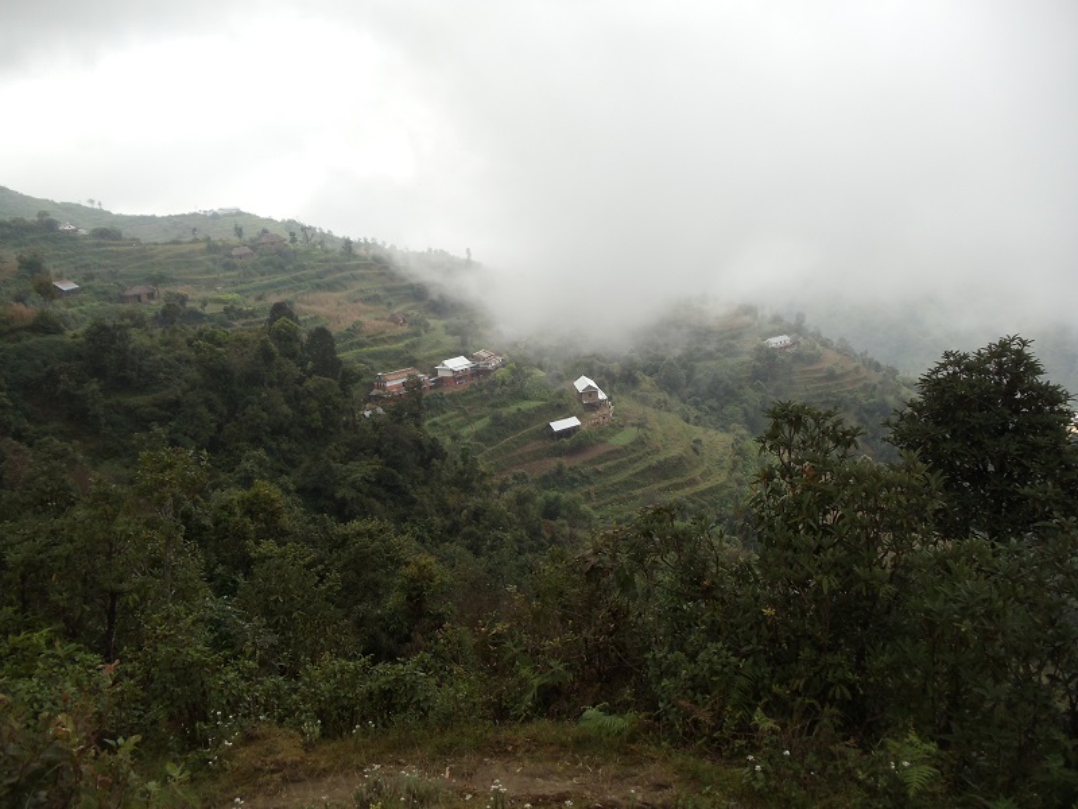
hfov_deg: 42.9
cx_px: 539
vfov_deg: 32.9
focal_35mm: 44
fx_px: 1370
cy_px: 404
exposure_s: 1/320
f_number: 3.5
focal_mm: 6
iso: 100
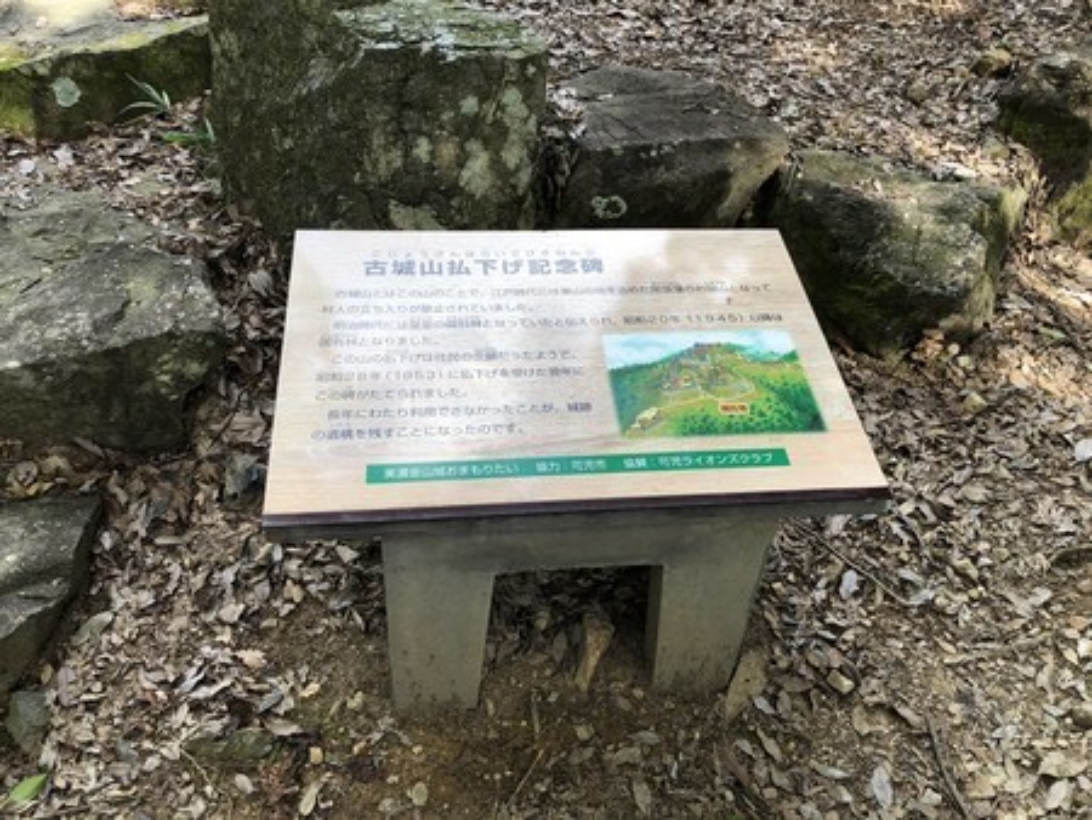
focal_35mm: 28
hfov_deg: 63.4
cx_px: 546
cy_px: 410
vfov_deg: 49.8
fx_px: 884
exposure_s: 1/141
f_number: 1.8
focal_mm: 3.99
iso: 20
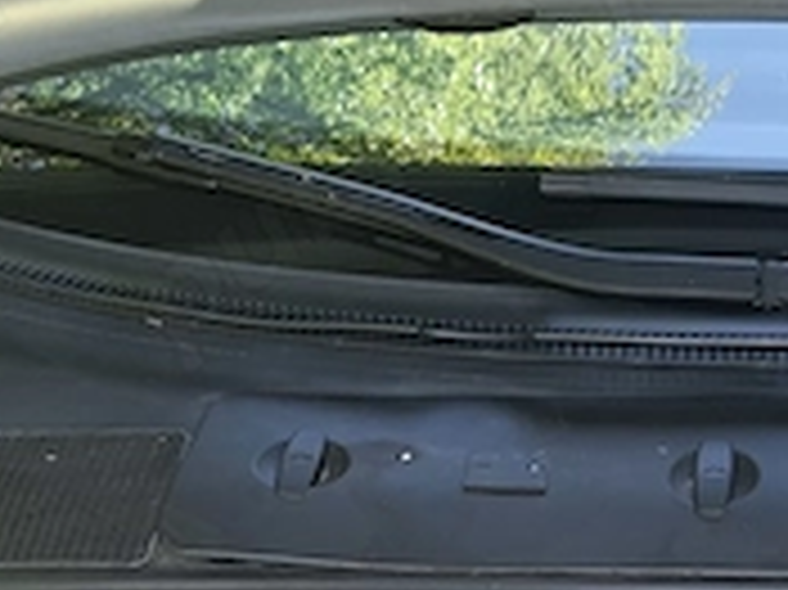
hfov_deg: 23.9
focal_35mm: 79
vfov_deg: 17.0
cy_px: 860
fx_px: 1797
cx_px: 743
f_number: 1.8
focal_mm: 5.54
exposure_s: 1/100
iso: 50
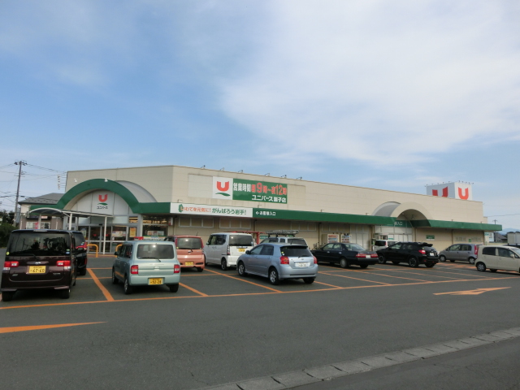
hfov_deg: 71.6
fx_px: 361
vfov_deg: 56.8
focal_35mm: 24
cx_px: 260
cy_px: 195
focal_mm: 4.24
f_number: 7.9
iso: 80
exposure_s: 1/250
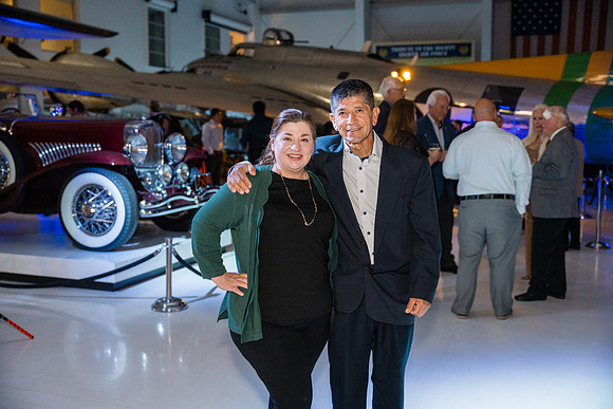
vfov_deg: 32.3
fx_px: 705
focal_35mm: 41
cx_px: 306
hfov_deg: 47.0
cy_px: 204
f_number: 2.8
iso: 2500
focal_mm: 41.4
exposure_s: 1/250
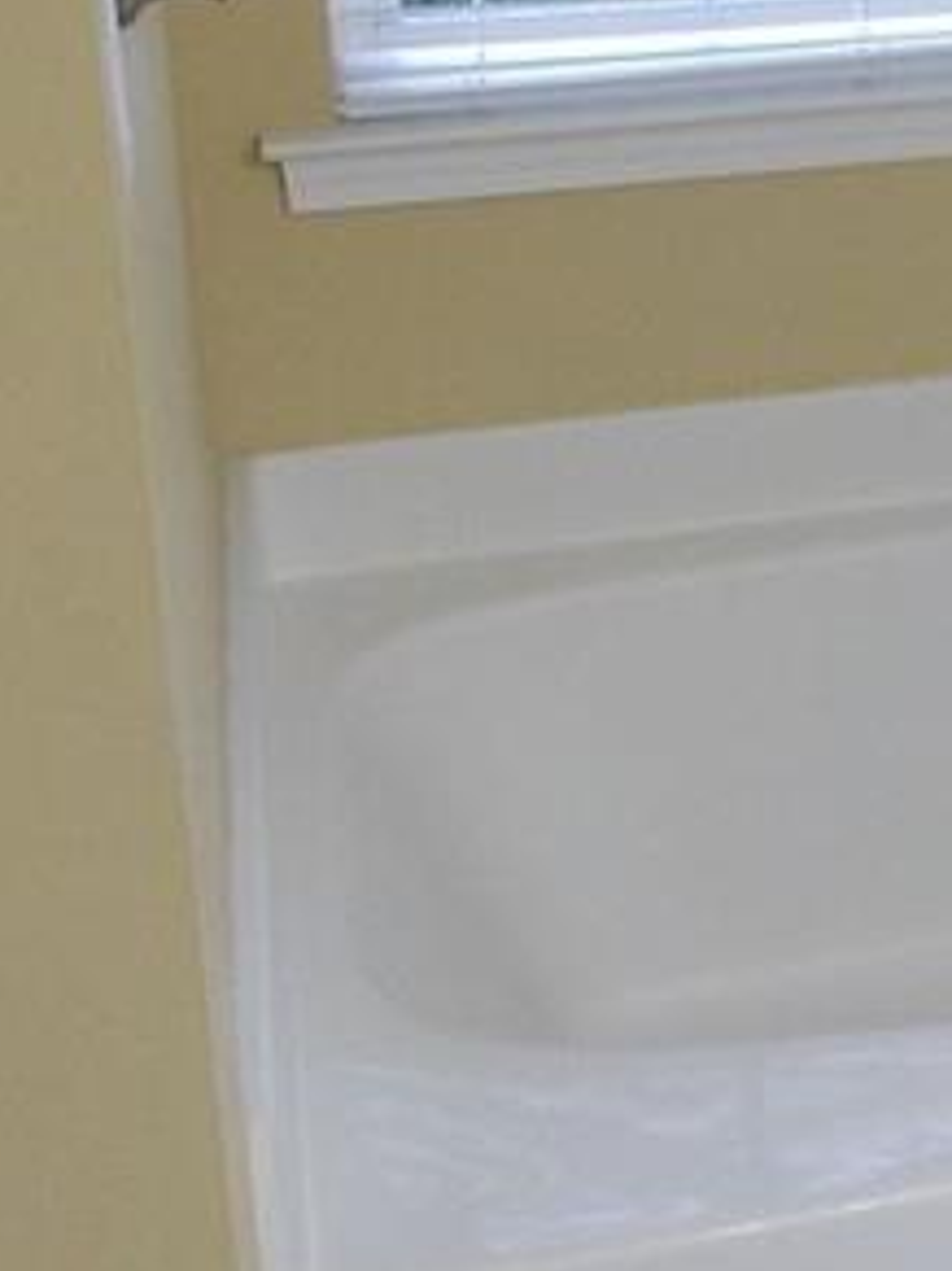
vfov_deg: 25.7
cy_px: 197
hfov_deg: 18.7
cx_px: 1183
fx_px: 2715
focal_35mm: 74
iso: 125
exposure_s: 1/25
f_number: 2.7
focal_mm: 4
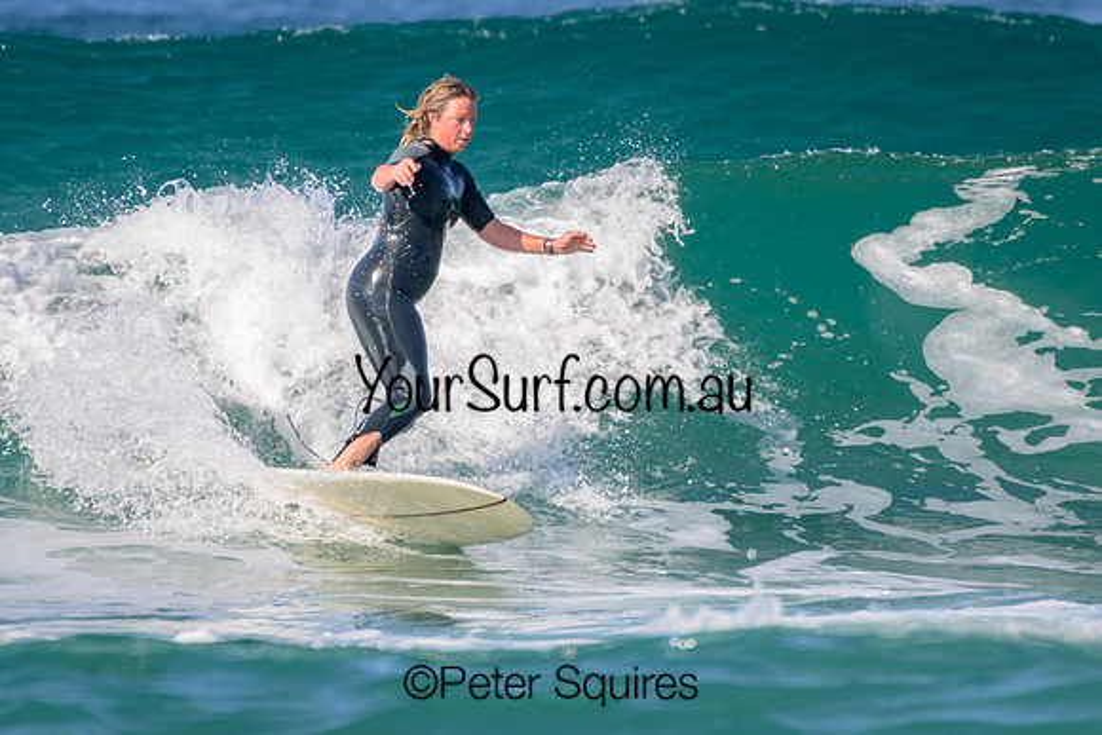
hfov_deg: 1.8
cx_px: 546
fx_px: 34940
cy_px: 328
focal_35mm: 1141
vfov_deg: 1.2
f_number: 11
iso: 1000
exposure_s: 1/2000
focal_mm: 1000
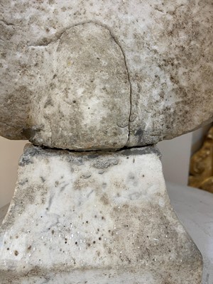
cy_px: 142
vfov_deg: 69.4
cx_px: 106
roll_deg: -0.3
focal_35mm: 25
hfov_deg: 54.9
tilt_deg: -14.3
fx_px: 205
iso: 125
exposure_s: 1/50
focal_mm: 5.1
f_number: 1.6
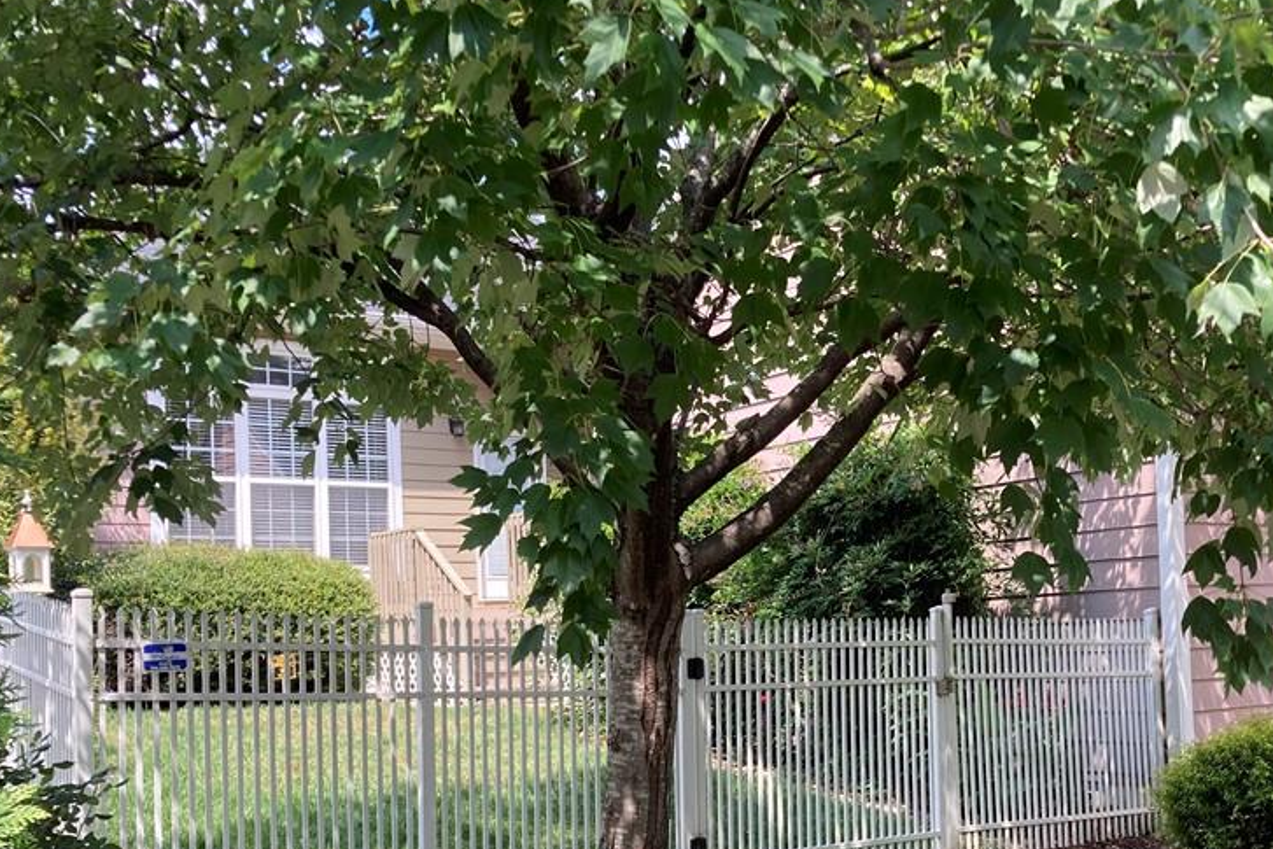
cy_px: 595
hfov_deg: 47.2
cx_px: 732
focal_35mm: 41
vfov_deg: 32.3
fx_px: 1450
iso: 20
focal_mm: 3.99
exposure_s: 1/254
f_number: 1.8
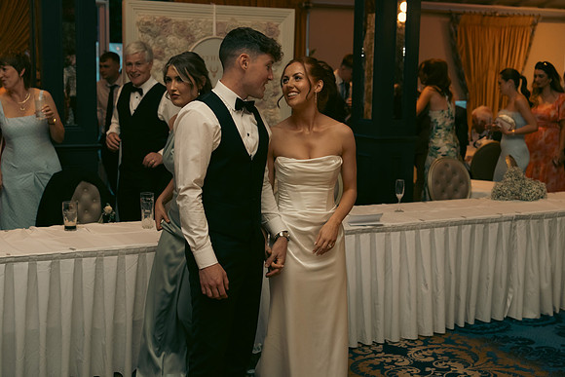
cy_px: 188
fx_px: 816
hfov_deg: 38.2
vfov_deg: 26.0
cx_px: 282
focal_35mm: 52
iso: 2500
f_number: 3.5
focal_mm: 52
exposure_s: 1/200
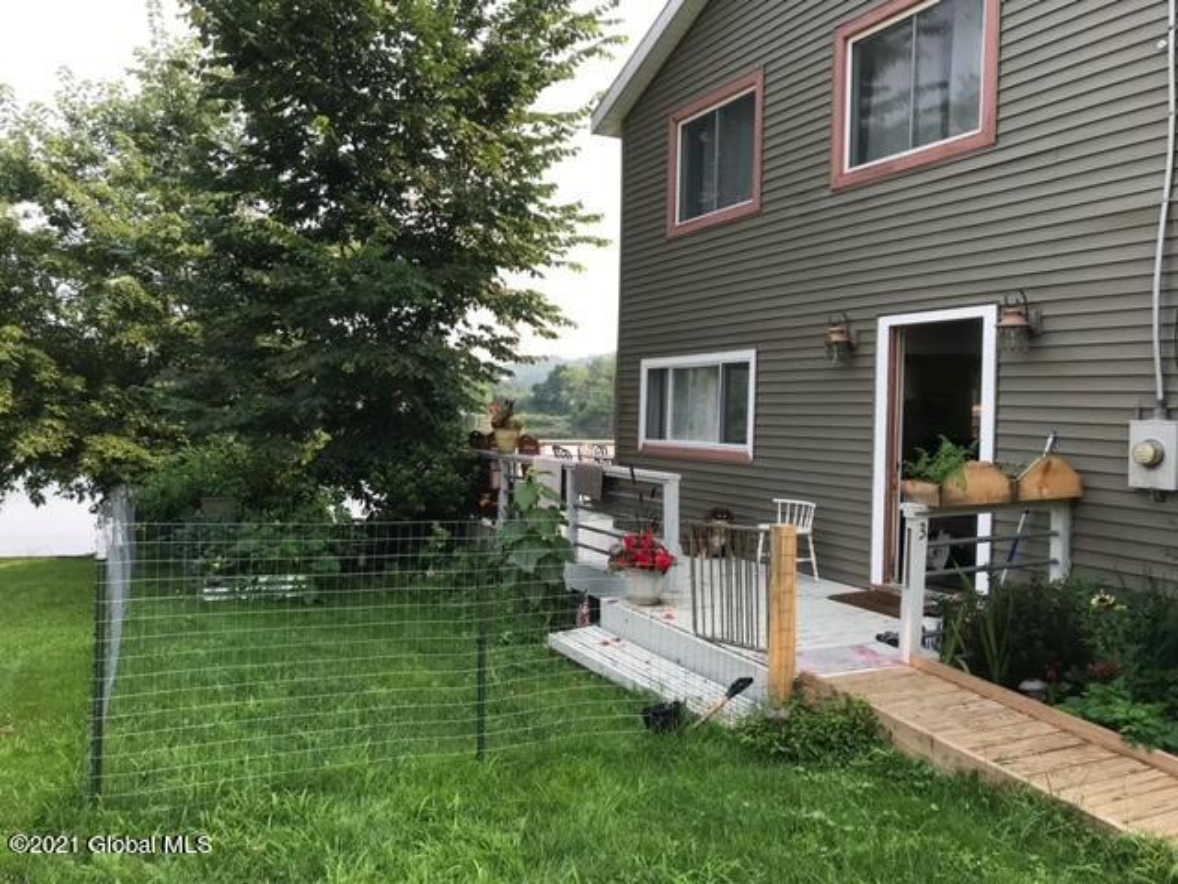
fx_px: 953
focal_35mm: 28
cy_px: 442
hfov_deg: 63.4
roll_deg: -1.2
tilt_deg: -1.6
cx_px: 589
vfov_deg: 49.7
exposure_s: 1/538
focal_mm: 3.99
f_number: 1.8
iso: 20
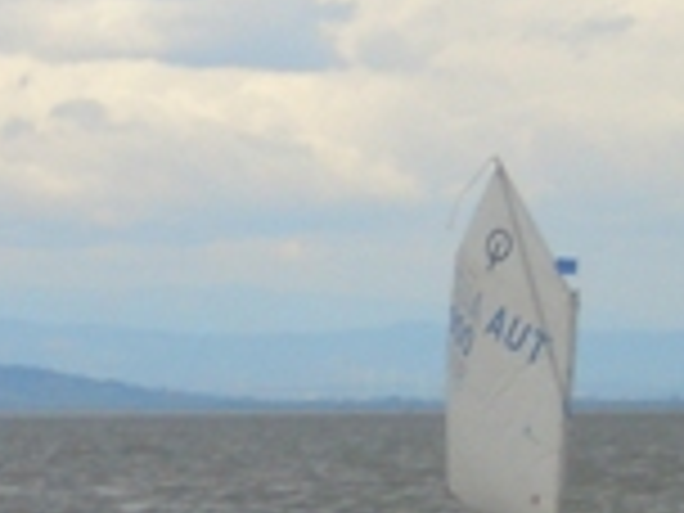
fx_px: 8734
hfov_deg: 4.5
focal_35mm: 442
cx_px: 414
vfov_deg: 3.4
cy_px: 212
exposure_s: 1/125
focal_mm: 17.4
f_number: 7.7
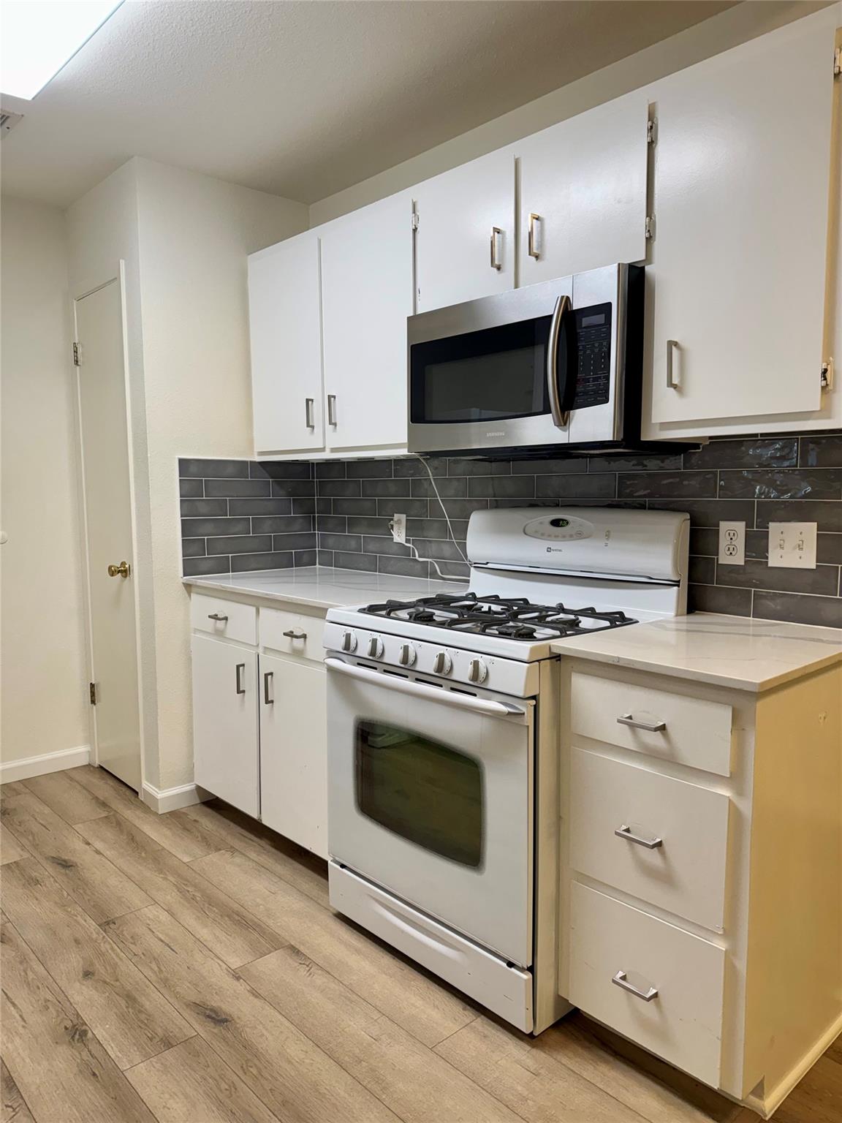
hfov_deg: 56.8
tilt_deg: -6.6
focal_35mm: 24
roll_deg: +0.9
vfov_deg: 71.6
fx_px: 778
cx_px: 421
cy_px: 562
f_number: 1.78
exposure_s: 1/120
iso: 125
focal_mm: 6.76
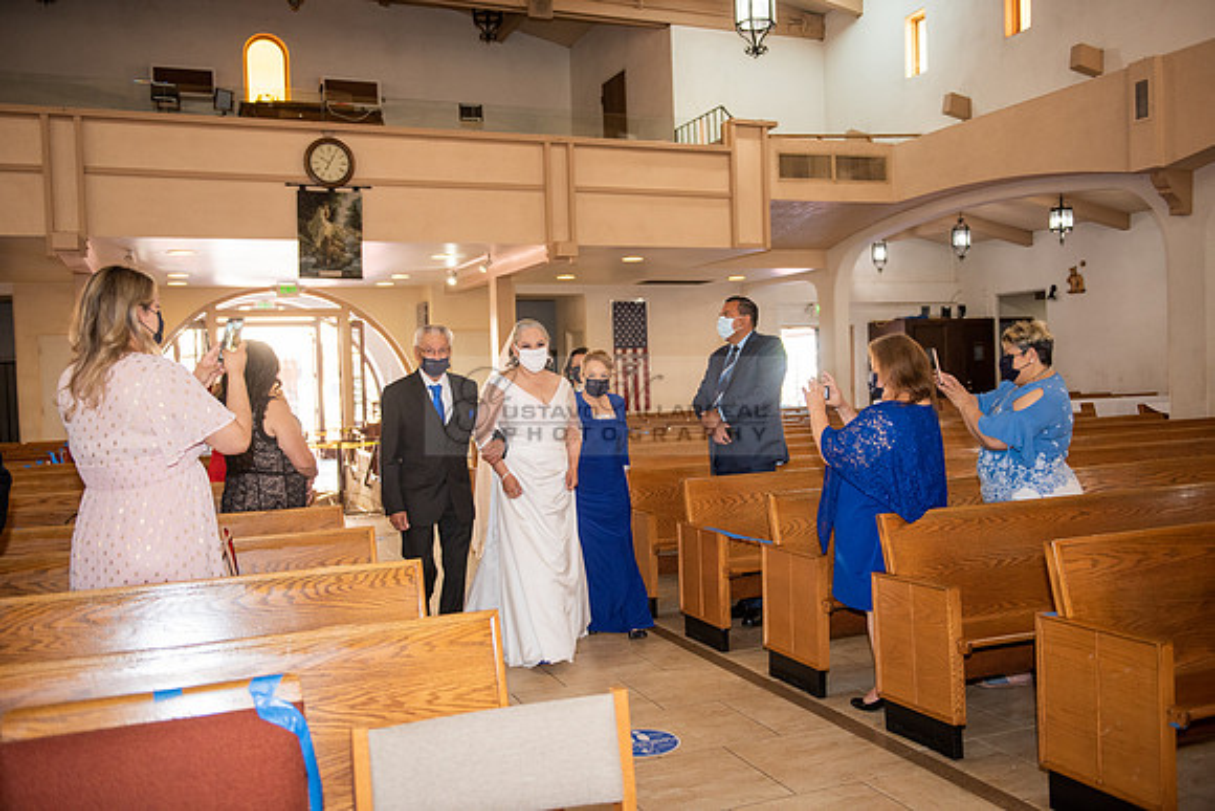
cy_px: 406
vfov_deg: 41.1
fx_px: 1080
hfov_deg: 58.7
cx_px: 608
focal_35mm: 32
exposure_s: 1/160
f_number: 2.8
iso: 1000
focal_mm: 32
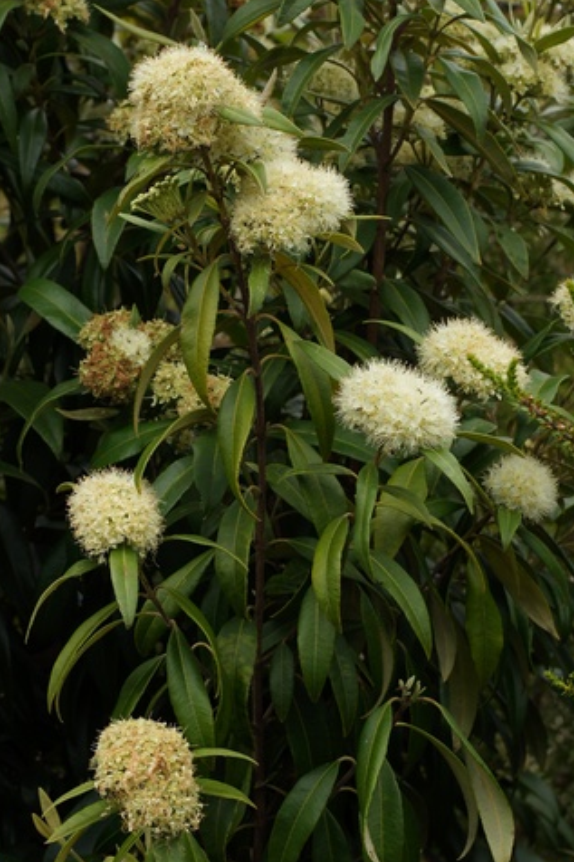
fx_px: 3015
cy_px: 592
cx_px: 286
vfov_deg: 16.2
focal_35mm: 126
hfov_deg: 10.9
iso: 200
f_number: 7.1
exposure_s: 1/500
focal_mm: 50
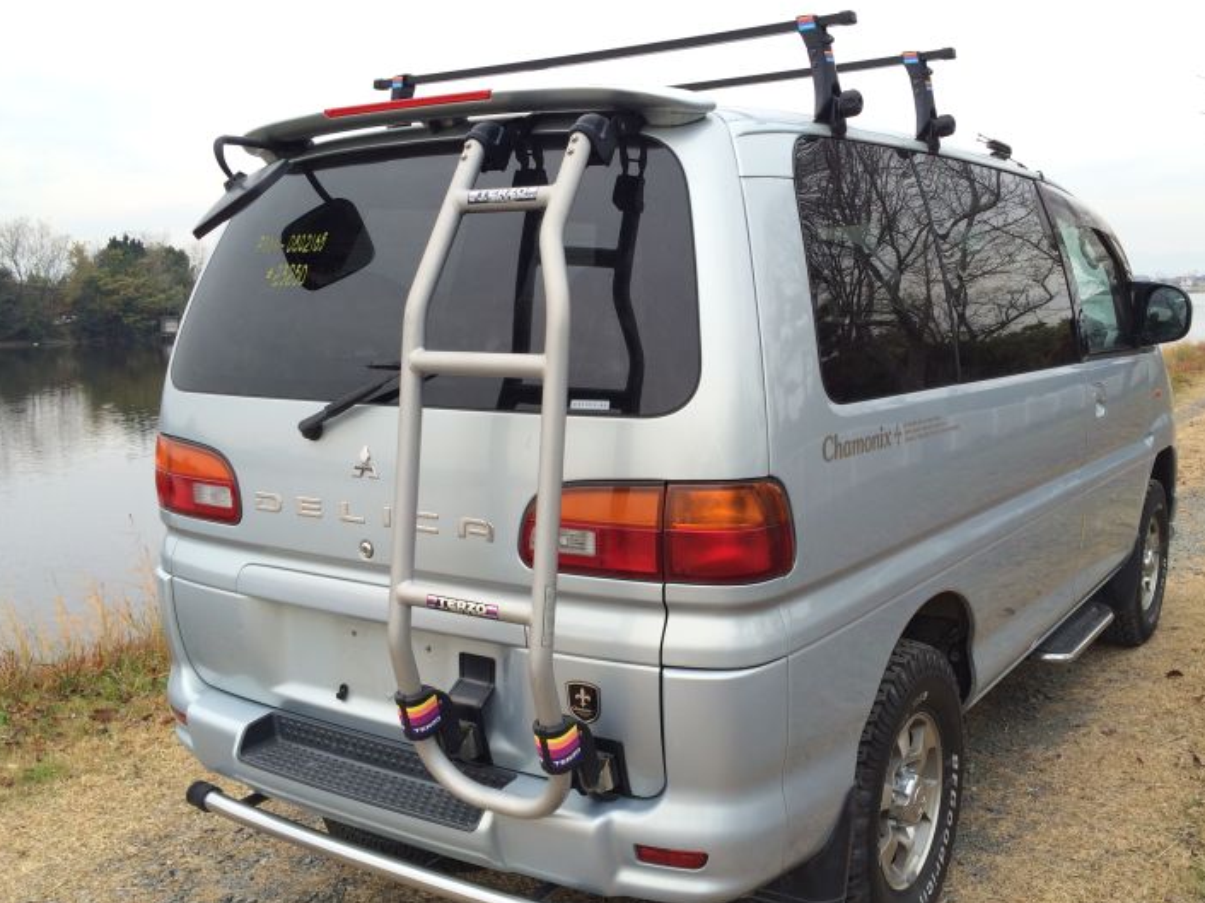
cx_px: 671
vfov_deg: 41.8
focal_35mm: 34
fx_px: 1183
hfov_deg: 53.9
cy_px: 480
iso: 32
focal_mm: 4.12
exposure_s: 1/221
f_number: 2.2
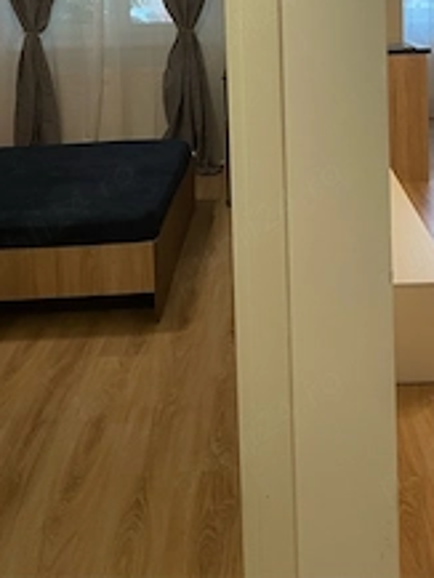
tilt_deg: -3.4
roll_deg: +2.4
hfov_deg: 29.9
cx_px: 309
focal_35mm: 48
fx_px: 802
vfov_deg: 36.9
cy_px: 51
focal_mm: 4.2
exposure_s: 1/50
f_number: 1.6
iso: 250
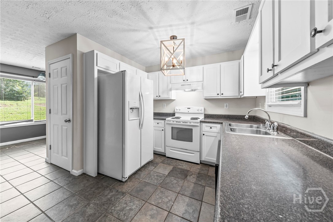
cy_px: 111
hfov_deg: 112.6
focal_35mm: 12
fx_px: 111
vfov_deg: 90.0
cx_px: 166
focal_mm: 12
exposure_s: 1/2
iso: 200
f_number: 11
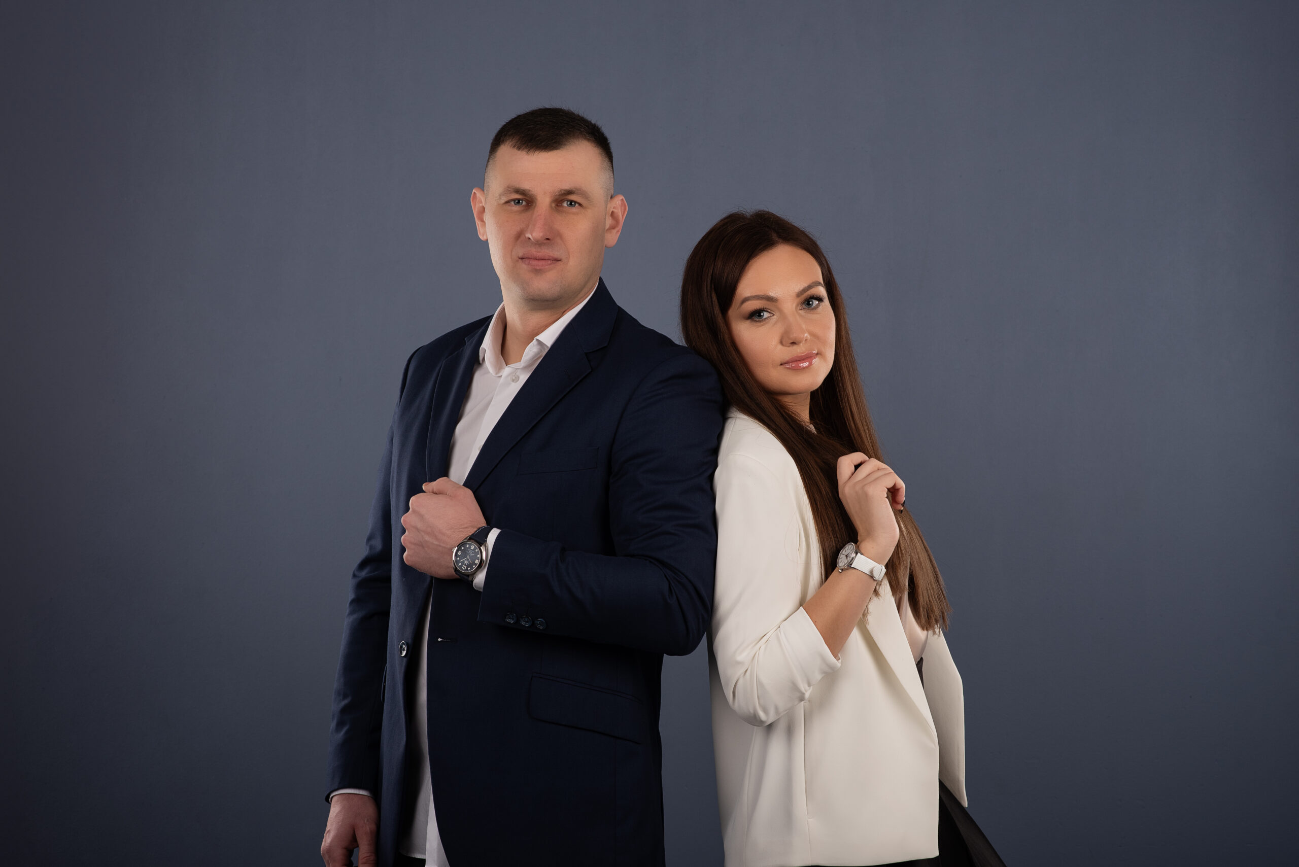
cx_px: 650
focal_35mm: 85
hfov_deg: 23.9
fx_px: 3068
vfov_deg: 16.1
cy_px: 434
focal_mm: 85
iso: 160
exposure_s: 1/160
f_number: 7.1
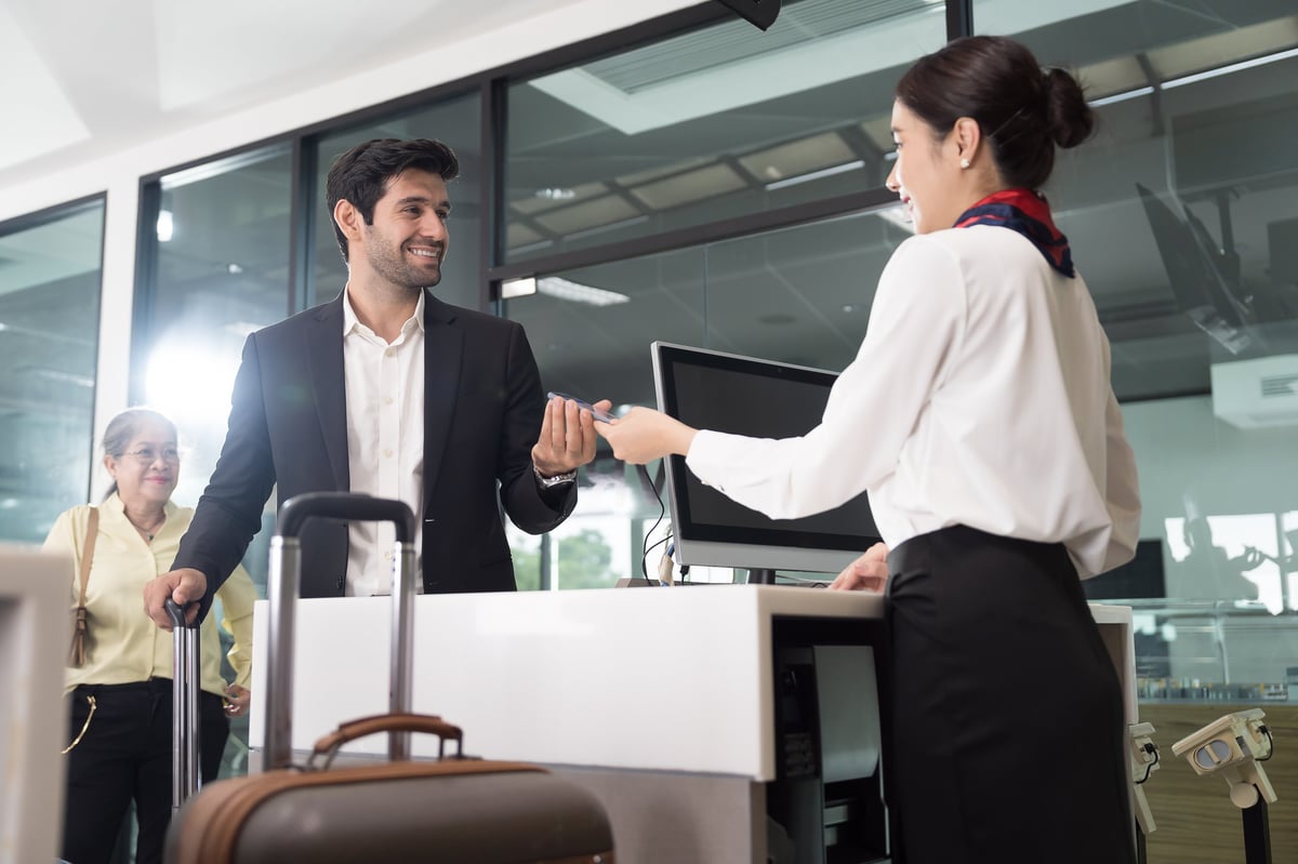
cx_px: 649
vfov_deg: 34.2
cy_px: 432
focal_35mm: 39
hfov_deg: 49.6
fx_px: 1406
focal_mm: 39
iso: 1000
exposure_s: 1/250
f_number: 2.8
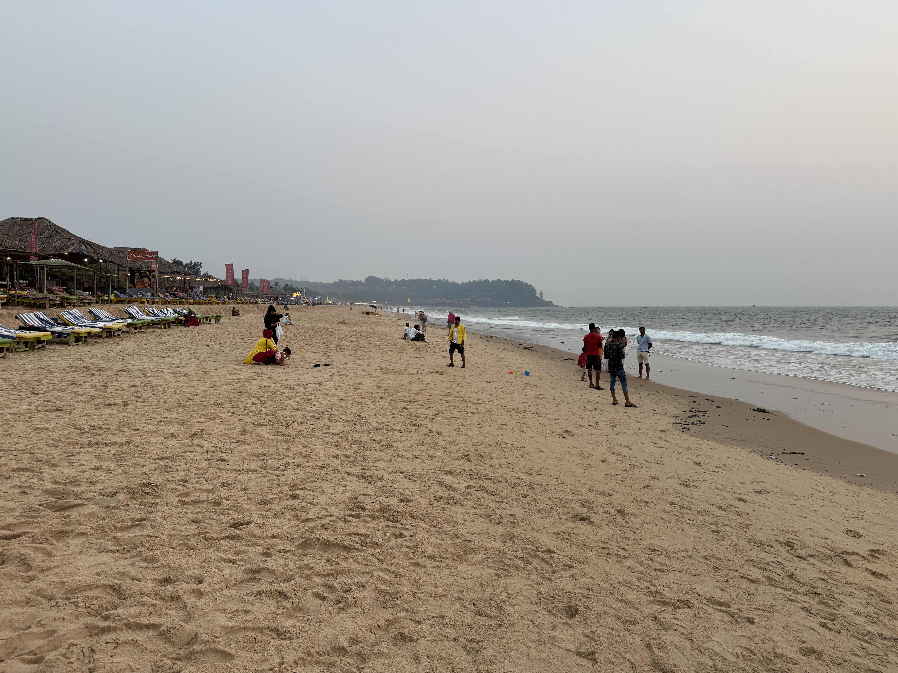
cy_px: 336
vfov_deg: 56.8
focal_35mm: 24
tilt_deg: -3.2
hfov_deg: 71.6
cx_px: 449
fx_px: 623
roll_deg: +0.1
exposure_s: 1/154
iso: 64
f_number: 1.78
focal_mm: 6.76
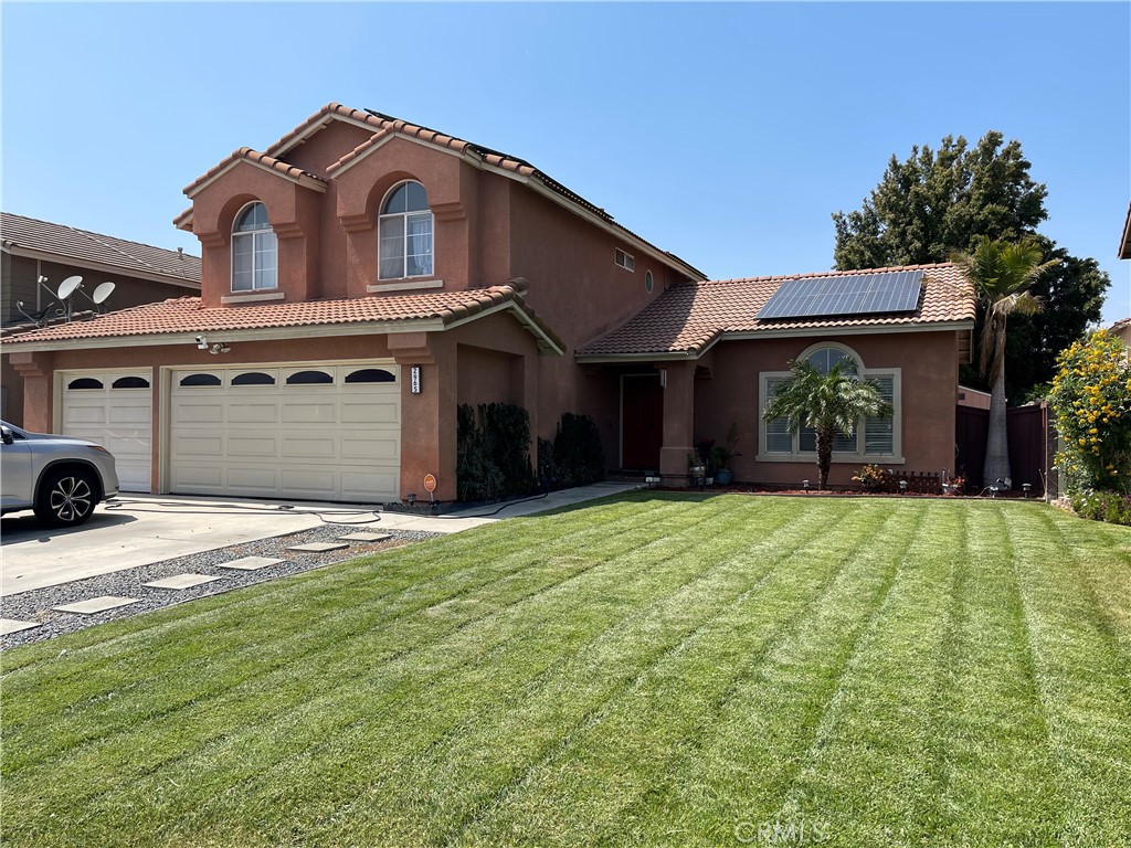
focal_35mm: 26
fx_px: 849
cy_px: 424
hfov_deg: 67.3
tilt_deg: -0.8
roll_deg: -0.5
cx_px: 566
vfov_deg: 53.1
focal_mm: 5.1
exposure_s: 1/4525
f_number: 1.6
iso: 50
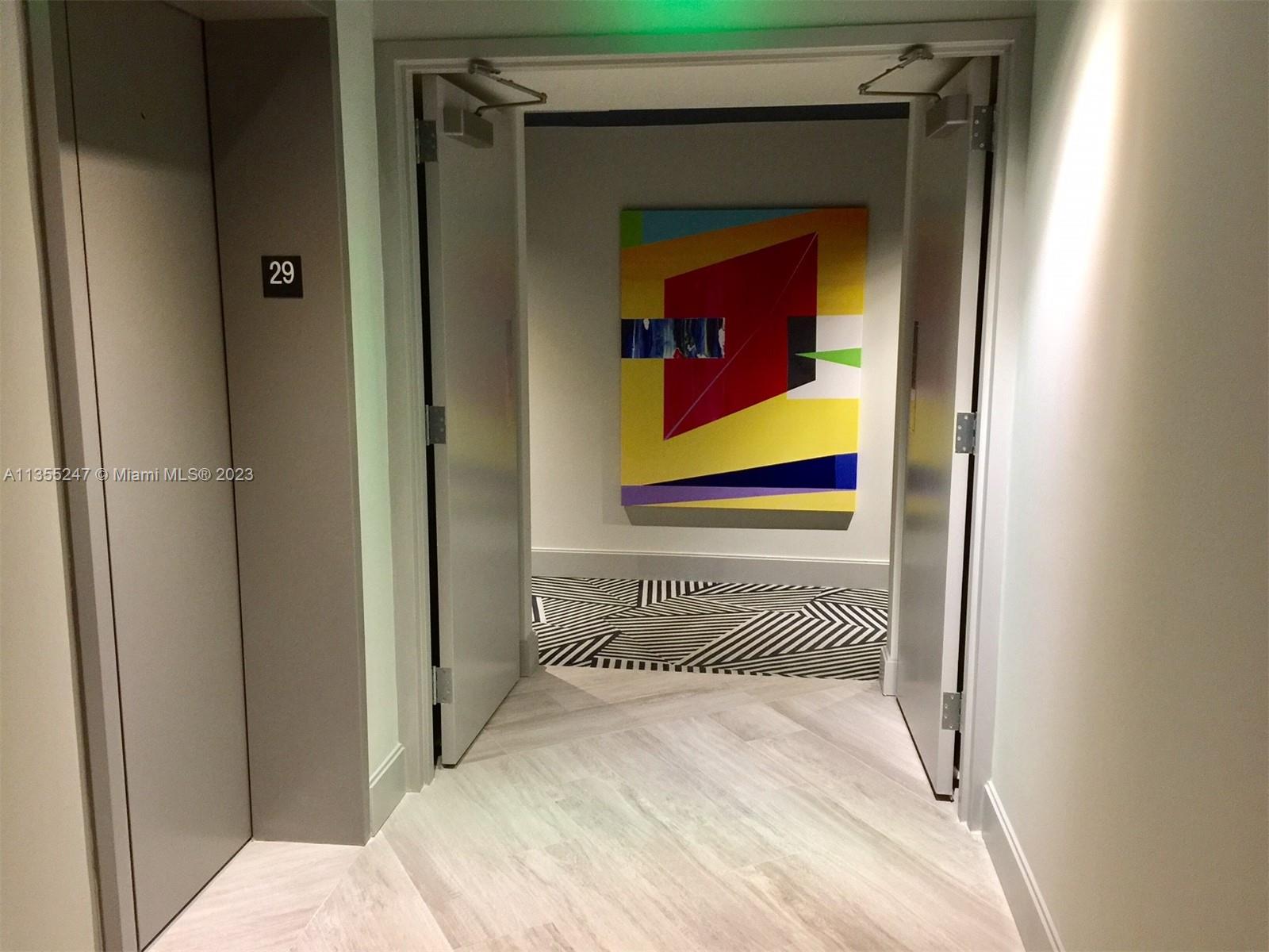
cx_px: 634
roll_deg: -1.8
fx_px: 1063
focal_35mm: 29
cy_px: 476
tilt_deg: -9.9
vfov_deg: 48.2
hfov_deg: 61.7
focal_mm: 4.15
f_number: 2.2
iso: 100
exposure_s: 1/15
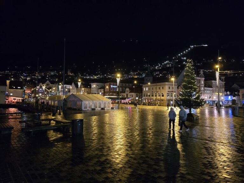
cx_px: 122
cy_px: 92
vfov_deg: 58.9
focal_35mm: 23
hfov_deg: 73.9
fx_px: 162
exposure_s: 1/50
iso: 1600
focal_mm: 6.3
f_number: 1.7
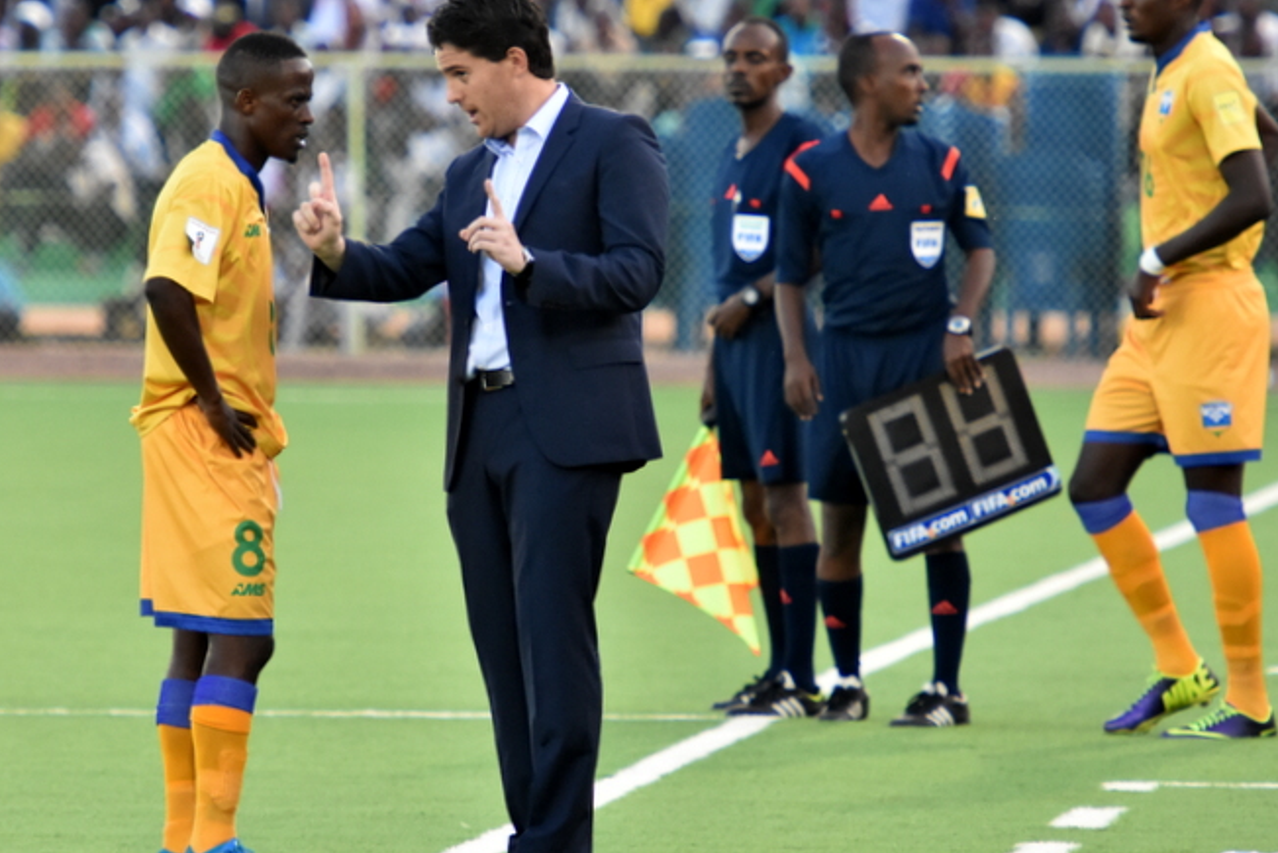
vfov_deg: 3.1
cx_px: 572
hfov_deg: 4.7
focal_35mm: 442
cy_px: 426
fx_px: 15693
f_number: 4.8
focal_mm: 240
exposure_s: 1/1000
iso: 1600
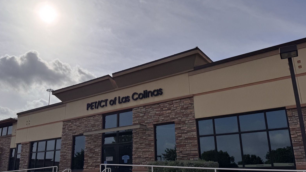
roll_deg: +0.3
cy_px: 101
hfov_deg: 60.8
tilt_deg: +16.4
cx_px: 132
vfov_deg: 36.6
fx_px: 260
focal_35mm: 32
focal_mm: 6.76
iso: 64
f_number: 1.78
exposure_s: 1/20000
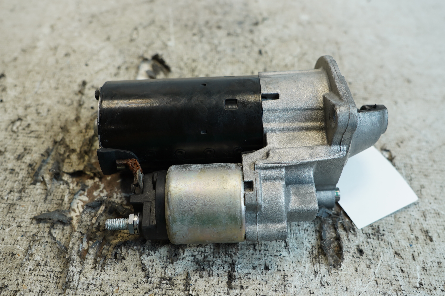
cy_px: 148
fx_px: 420
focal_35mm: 34
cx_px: 222
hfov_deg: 55.8
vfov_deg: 38.8
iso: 160
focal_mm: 23
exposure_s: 1/60
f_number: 4
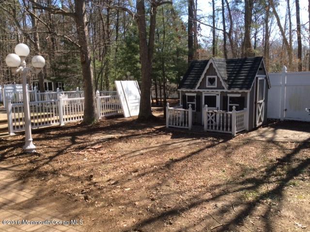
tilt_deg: -7.9
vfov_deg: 44.1
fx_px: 286
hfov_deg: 56.9
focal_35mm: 32
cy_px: 116
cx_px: 155
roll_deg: +0.0
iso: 32
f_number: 2.4
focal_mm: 3.3
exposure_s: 1/608
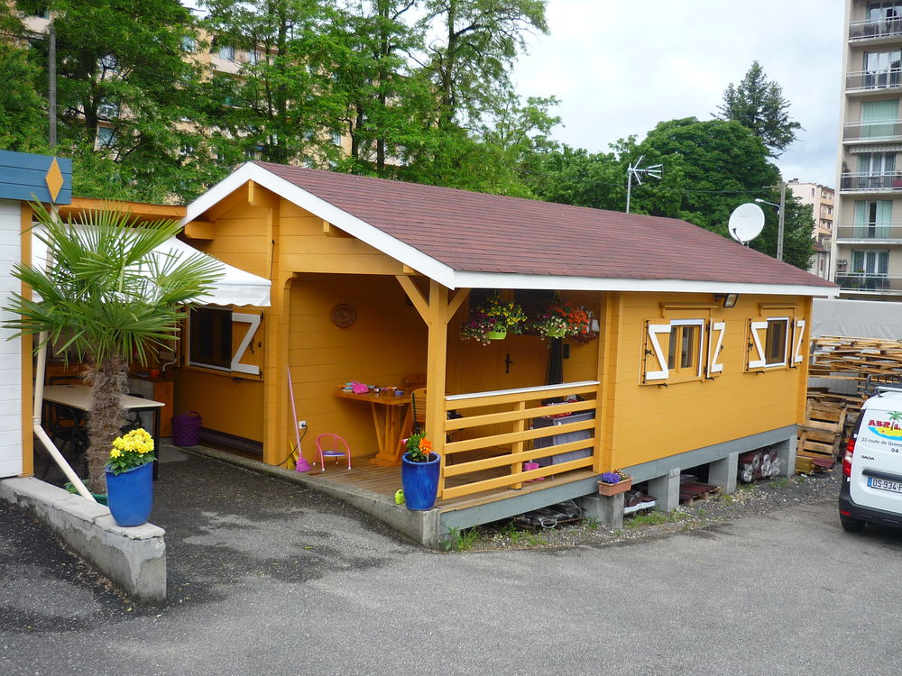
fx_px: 860
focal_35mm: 33
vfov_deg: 42.9
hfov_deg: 55.4
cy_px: 338
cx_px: 451
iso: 100
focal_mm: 5.5
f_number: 2.8
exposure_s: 1/320
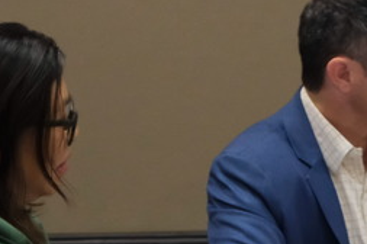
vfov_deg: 3.8
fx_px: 3675
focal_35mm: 361
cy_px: 135
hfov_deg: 5.6
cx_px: 821
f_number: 4
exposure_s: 1/75
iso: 4000
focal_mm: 50.5
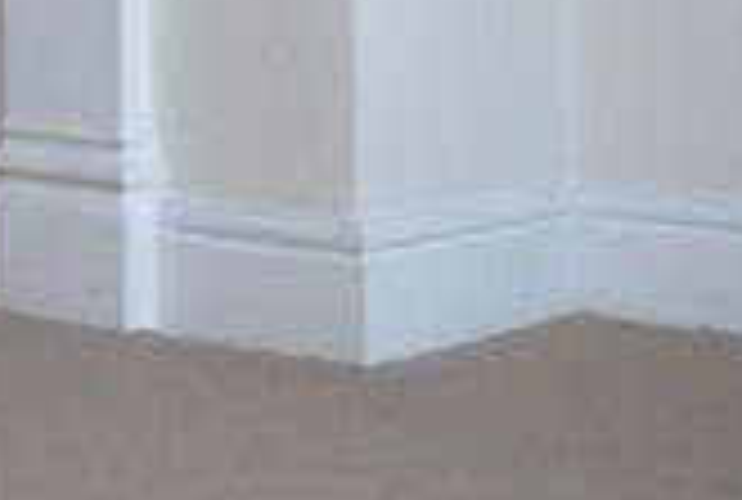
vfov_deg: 10.1
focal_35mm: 130
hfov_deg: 14.6
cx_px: -398
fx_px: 2687
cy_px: -349
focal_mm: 22
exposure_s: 1/5
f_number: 4
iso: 200
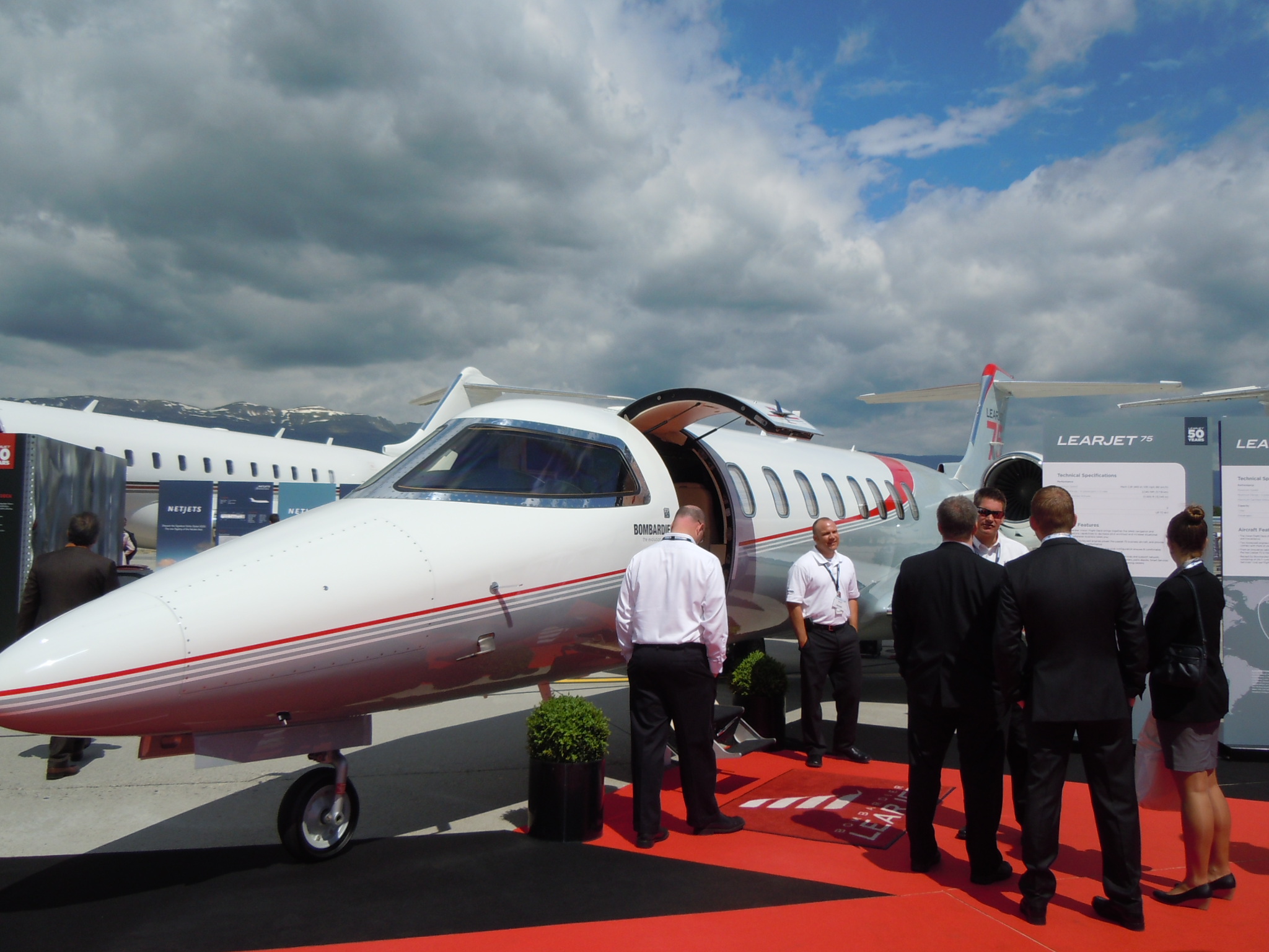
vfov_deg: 46.8
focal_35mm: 30
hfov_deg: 60.0
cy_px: 476
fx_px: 1100
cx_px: 634
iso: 100
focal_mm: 5.4
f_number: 7
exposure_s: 1/640
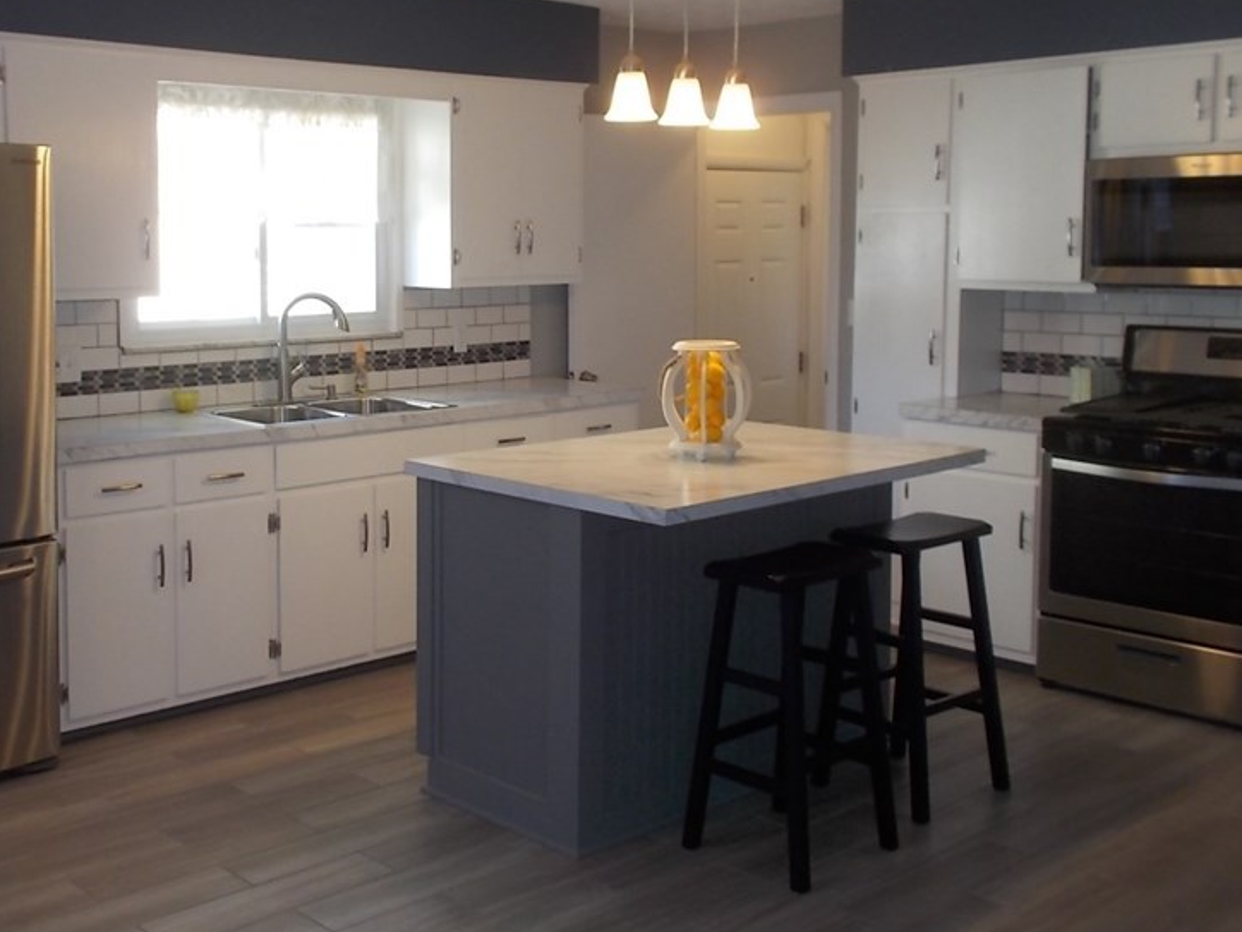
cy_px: 366
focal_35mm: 41
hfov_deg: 45.5
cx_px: 487
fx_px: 1471
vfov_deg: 35.0
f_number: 3.3
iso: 80
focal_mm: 4.1
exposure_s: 1/25
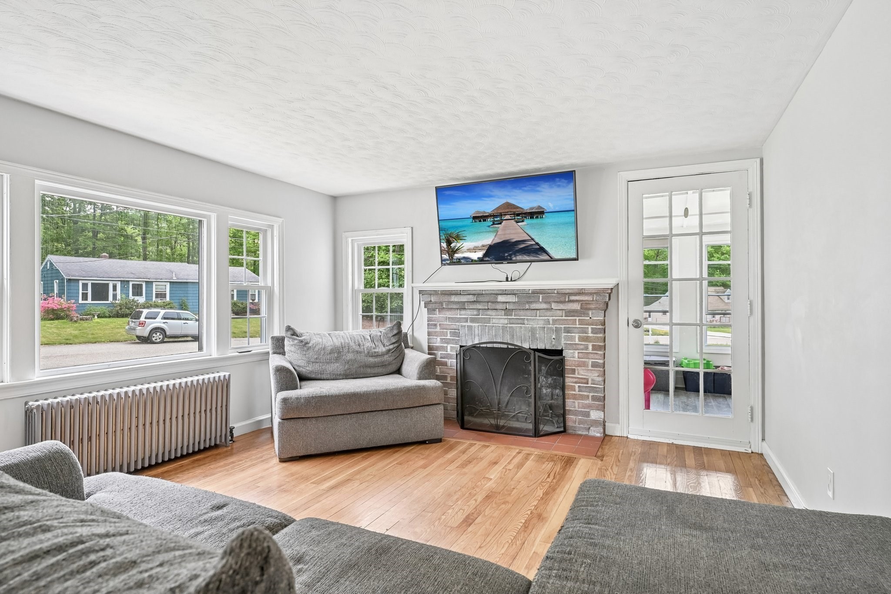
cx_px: 446
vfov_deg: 64.5
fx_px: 470
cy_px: 297
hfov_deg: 86.9
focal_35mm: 19
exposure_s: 1/20
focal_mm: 19
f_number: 8
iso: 400
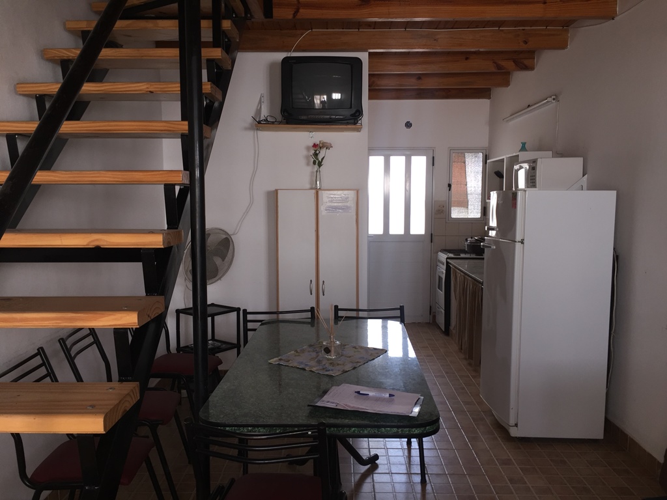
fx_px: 559
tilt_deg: -4.9
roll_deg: +0.1
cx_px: 334
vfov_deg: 48.2
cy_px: 250
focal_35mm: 29
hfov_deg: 61.7
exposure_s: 1/33
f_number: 2.2
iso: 32
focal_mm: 4.15
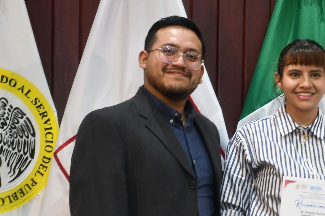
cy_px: 128
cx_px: 315
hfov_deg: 11.2
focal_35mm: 182
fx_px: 1643
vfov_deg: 7.5
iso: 800
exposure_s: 1/50
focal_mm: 45
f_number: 5
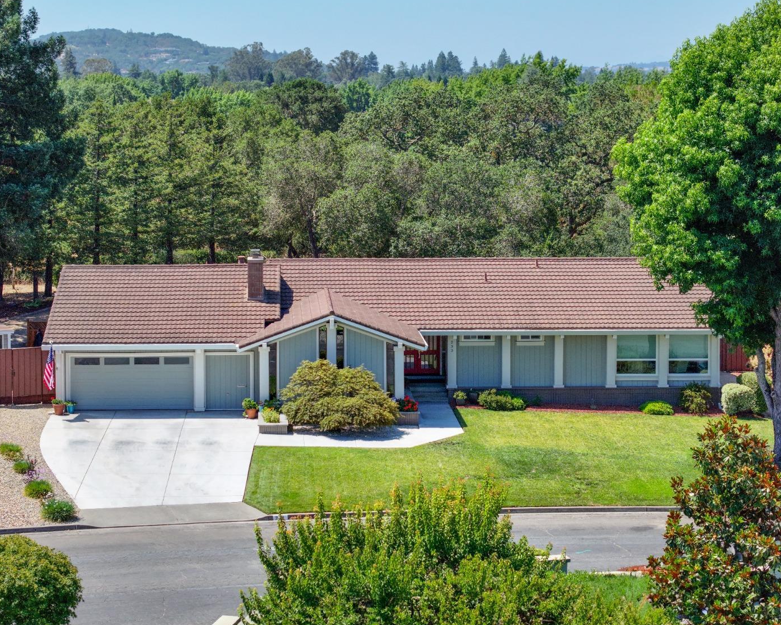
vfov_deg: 20.7
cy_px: 311
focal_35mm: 74
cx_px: 403
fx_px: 1710
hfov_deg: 25.7
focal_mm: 19.35
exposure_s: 1/1000
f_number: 2.8
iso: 150
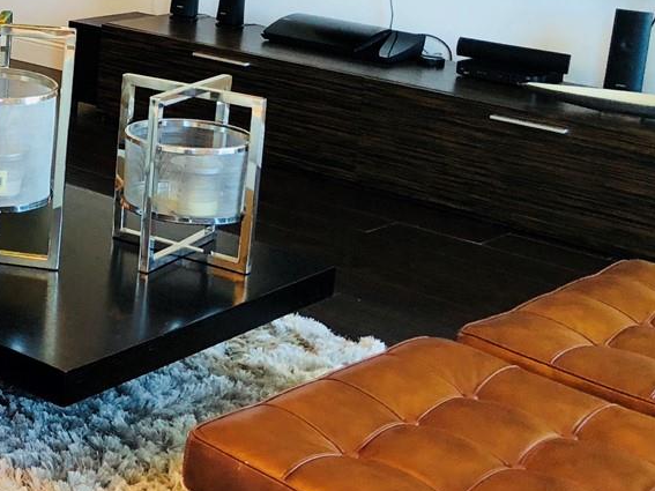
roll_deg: -2.2
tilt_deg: -11.4
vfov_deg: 18.4
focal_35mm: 79
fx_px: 1495
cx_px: -193
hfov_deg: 22.2
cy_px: 70
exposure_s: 1/24
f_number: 1.8
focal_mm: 3.99
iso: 40
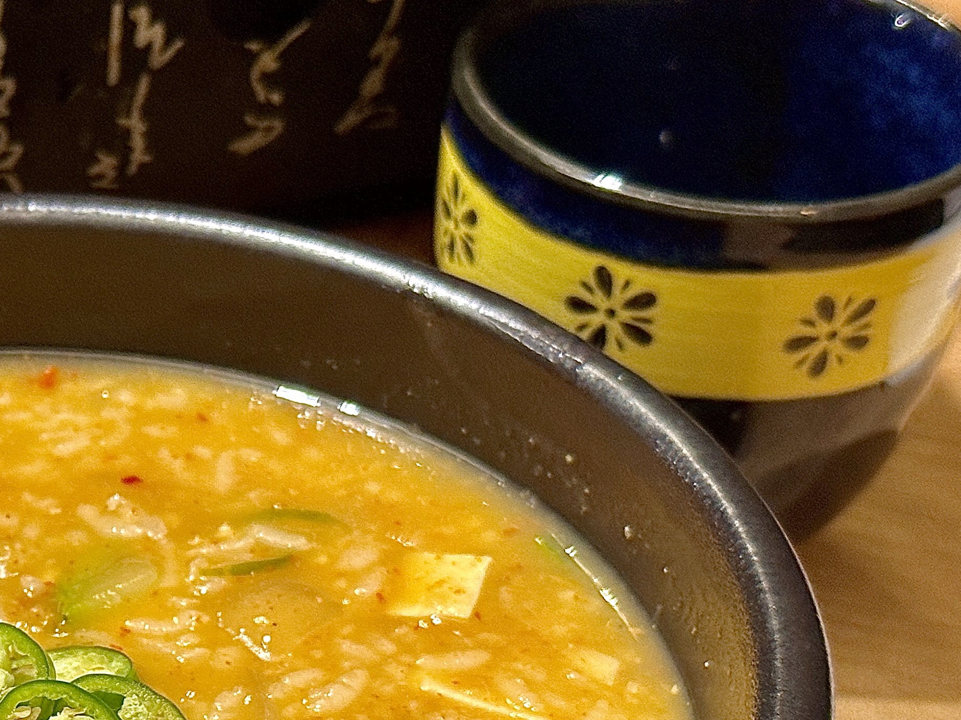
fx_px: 2915
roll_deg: -1.2
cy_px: 725
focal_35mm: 105
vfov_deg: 13.9
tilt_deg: -40.1
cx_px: 35
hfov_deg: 18.3
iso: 100
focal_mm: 6.86
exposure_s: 1/60
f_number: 1.78
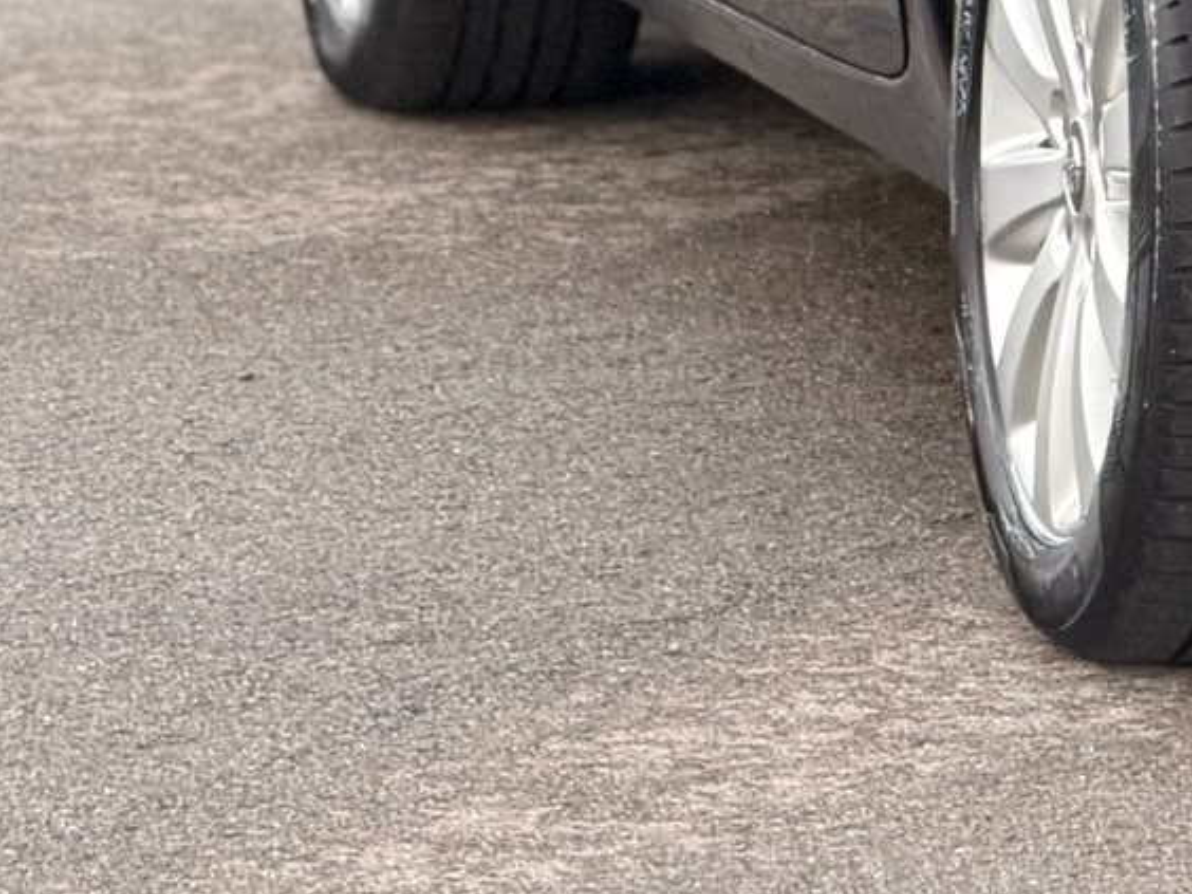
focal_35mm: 363
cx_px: 2020
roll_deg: -0.5
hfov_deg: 5.4
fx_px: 12500
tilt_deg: -4.3
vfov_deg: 4.1
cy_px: -560
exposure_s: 1/121
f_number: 2.8
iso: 250
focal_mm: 16.89
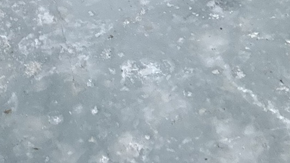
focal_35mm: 123
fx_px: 946
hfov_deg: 16.7
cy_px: -353
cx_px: -62
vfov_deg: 8.2
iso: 25
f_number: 1.9
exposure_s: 1/381
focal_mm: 2.69
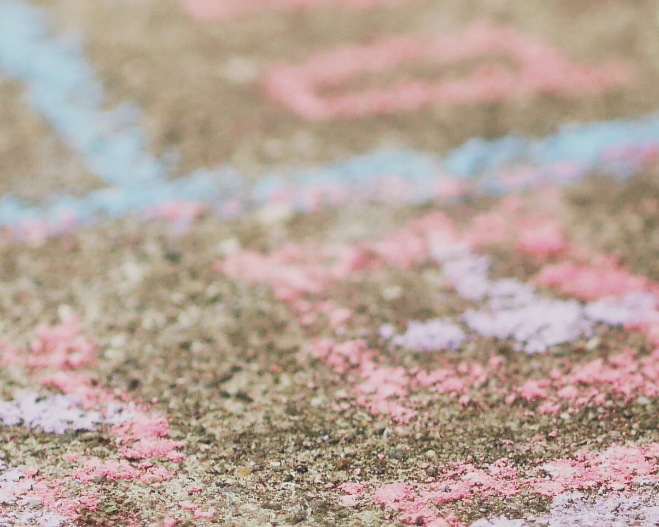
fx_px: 6534
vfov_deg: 4.6
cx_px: 544
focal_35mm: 335
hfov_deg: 5.8
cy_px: -28
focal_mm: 45
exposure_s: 1/6400
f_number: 1.8
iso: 400
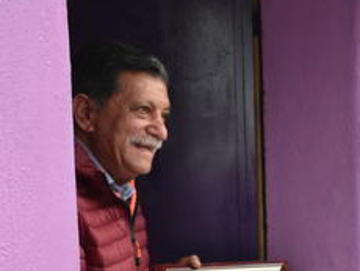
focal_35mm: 69
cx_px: 279
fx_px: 718
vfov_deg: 20.9
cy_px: 241
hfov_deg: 27.7
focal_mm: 22
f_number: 6.3
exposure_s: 1/250
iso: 3200
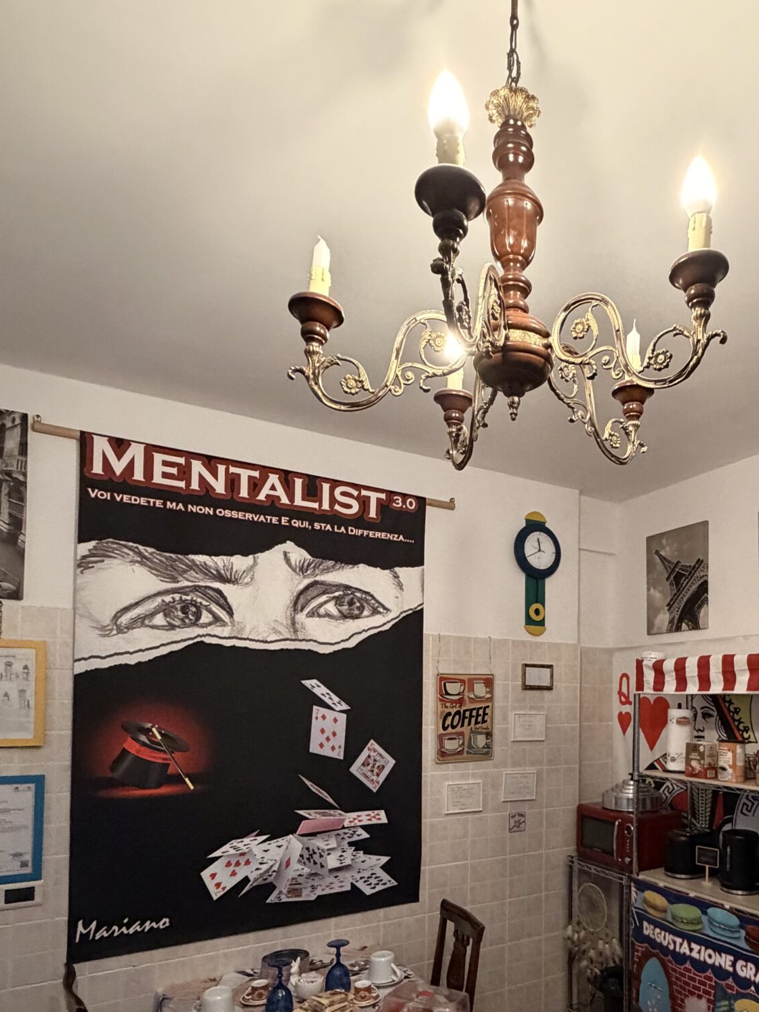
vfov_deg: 69.4
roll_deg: +0.5
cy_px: 683
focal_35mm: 24
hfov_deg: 54.7
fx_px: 702
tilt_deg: +3.0
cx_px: 550
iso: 640
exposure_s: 1/50
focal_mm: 2.22
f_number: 2.2
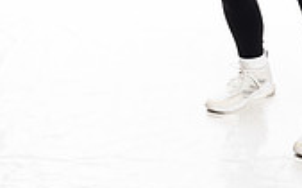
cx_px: 250
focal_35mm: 136
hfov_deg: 15.3
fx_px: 1117
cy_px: -202
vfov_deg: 9.0
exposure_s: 1/250
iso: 400
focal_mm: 50
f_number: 8
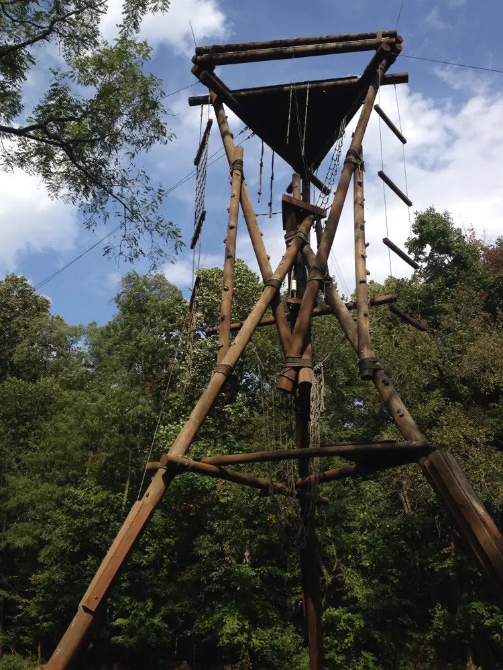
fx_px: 639
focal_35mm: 33
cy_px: 335
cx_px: 252
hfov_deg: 42.9
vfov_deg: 55.4
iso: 50
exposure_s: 1/1595
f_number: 2.4
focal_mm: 4.12
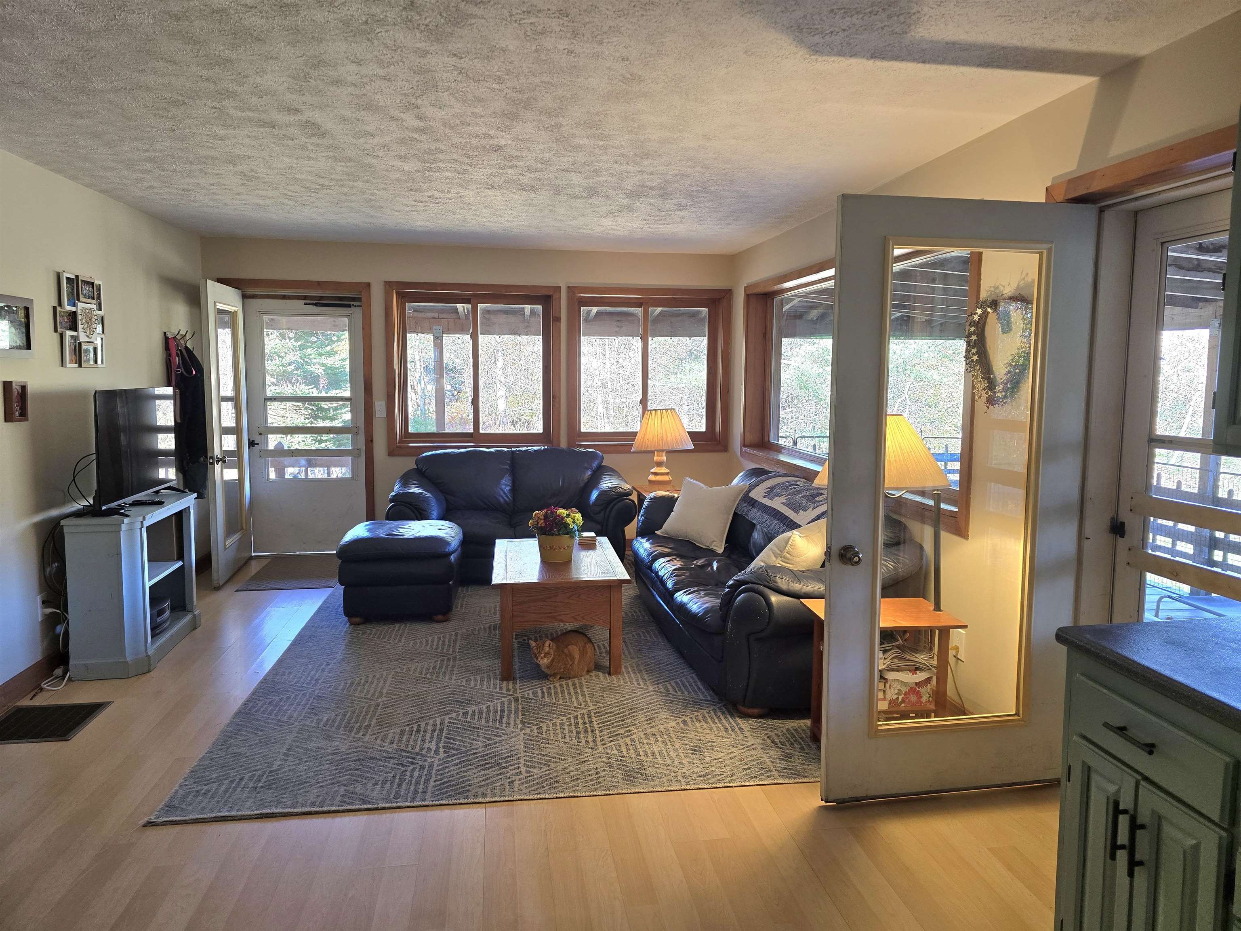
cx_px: 620
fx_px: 825
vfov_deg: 58.9
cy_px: 466
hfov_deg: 73.9
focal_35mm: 23
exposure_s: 1/120
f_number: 1.7
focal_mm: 6.3
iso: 125
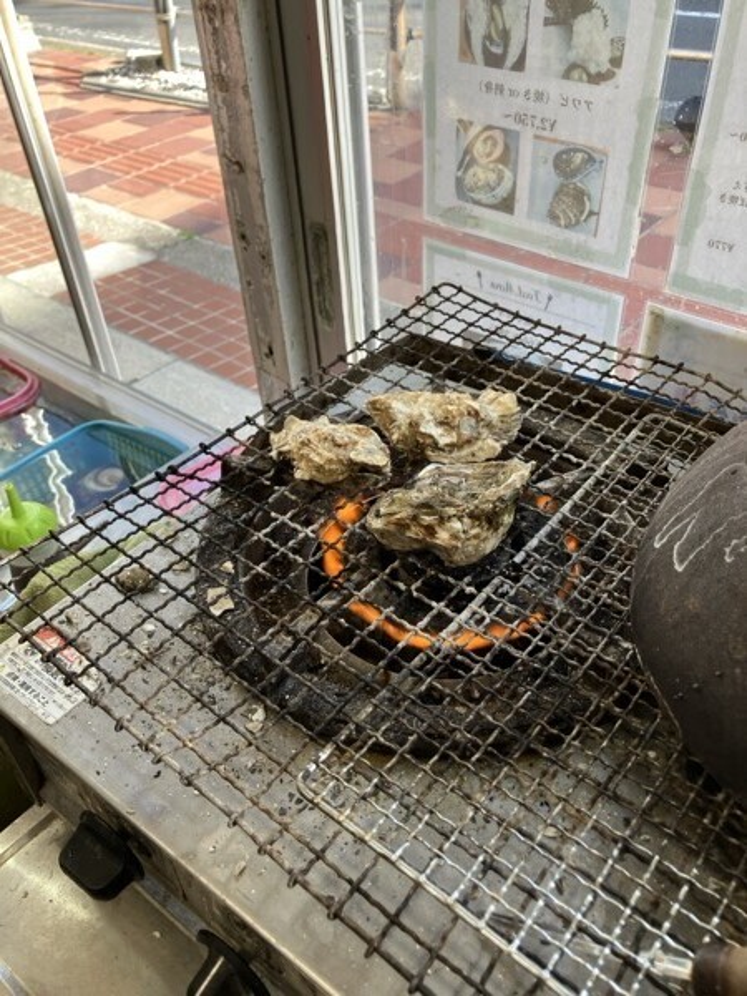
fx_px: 806
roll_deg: +3.3
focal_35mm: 28
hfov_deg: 49.7
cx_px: 374
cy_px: 498
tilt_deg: -38.3
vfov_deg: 63.4
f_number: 1.8
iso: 32
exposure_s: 1/120
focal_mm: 3.99
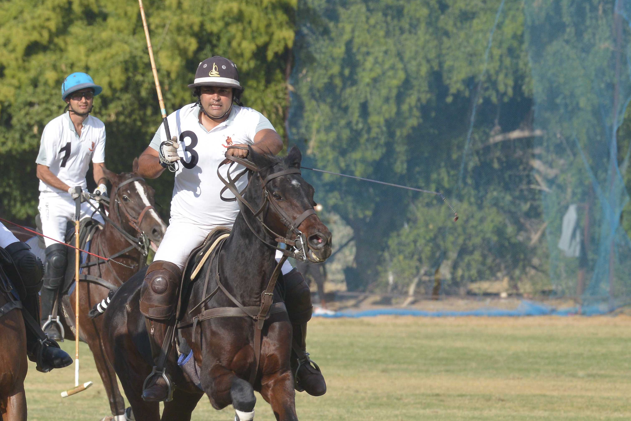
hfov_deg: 2.5
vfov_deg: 1.7
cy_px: 258
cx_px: -20
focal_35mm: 827
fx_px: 14498
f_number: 11
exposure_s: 1/800
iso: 800
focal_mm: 340
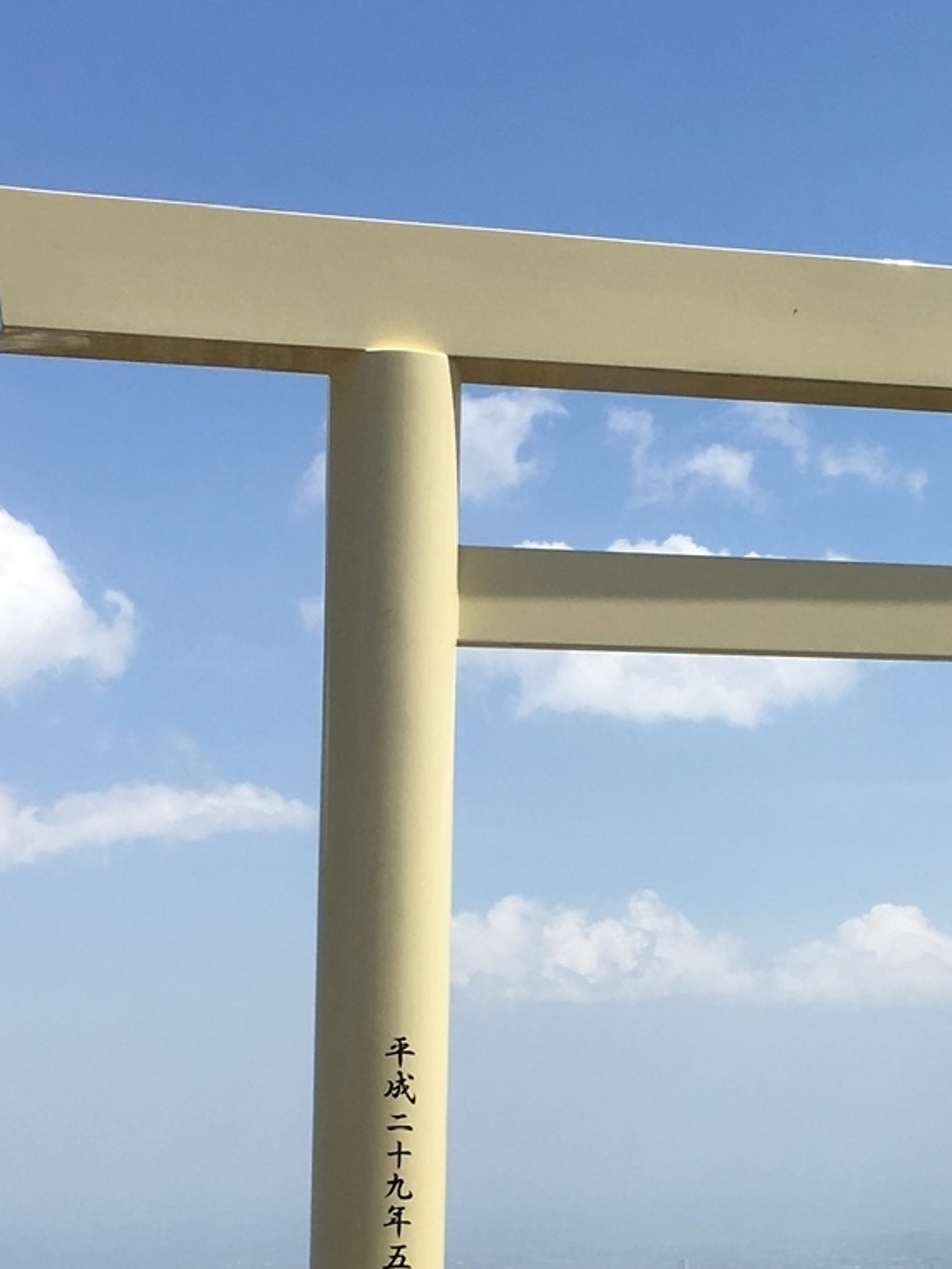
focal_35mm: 78
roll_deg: +1.3
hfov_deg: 18.7
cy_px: 945
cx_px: 742
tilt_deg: +4.0
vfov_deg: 24.7
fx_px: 2859
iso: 25
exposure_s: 1/2198
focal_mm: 4.15
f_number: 2.2
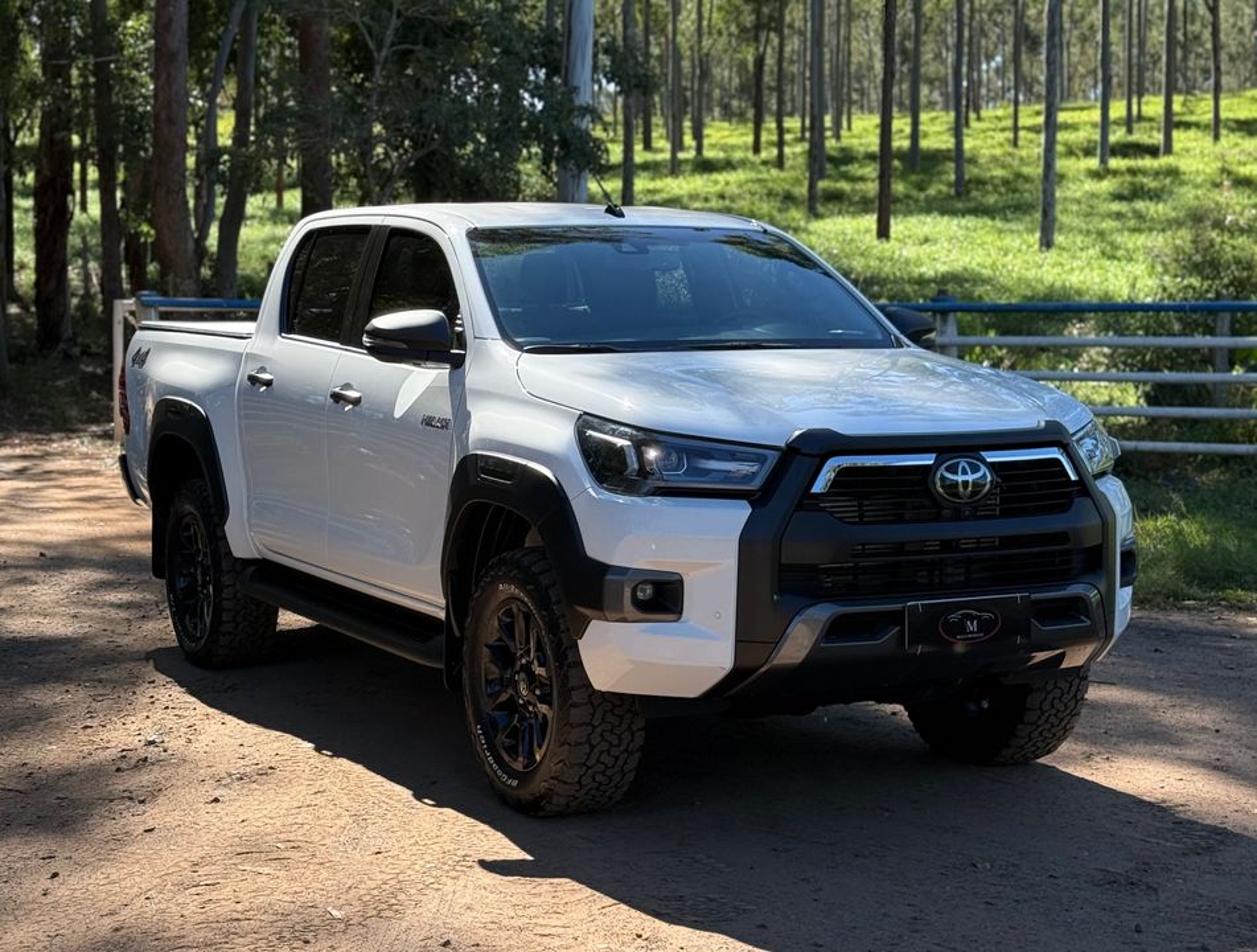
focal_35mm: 48
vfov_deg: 30.4
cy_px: 476
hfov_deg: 39.5
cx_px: 628
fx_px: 1749
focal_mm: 6.76
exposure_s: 1/1608
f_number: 1.78
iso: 64
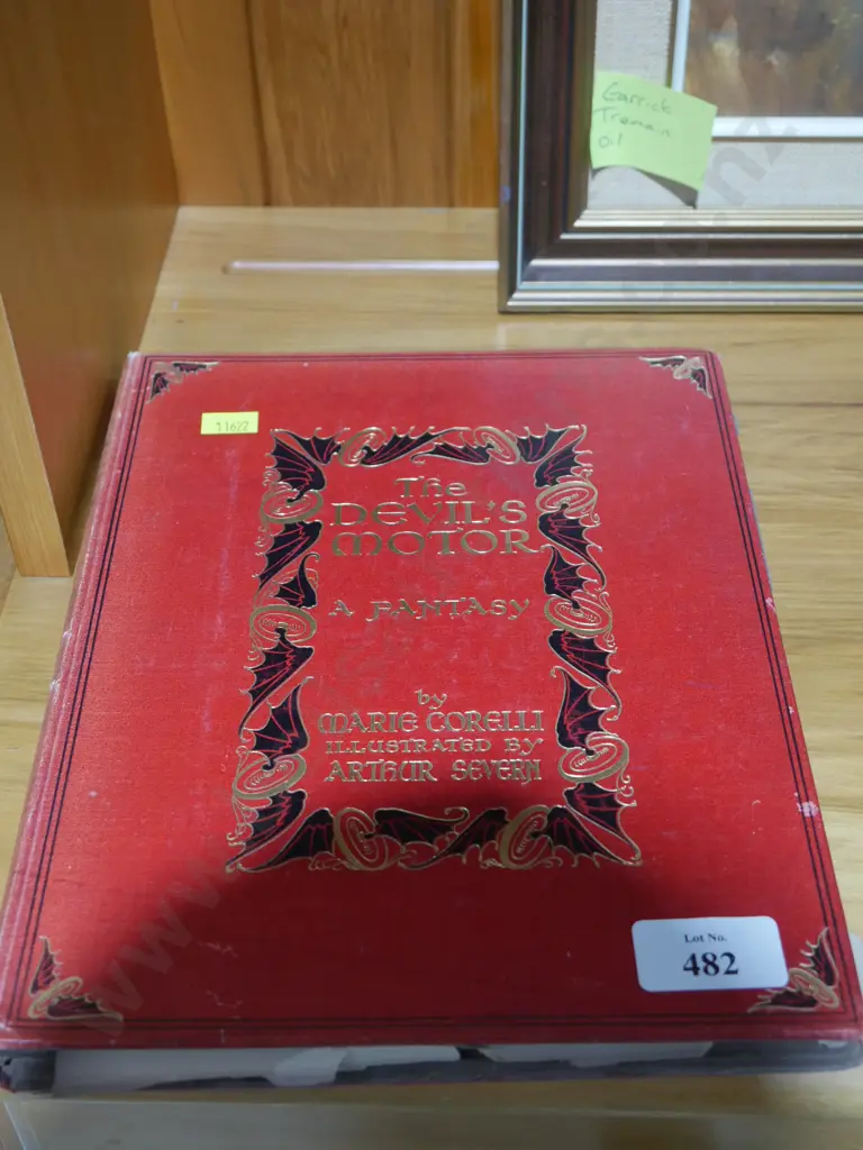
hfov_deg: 30.3
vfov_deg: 39.7
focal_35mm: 48
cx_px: 432
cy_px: 575
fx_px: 1596
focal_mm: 24
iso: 1000
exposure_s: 1/60
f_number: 5.2
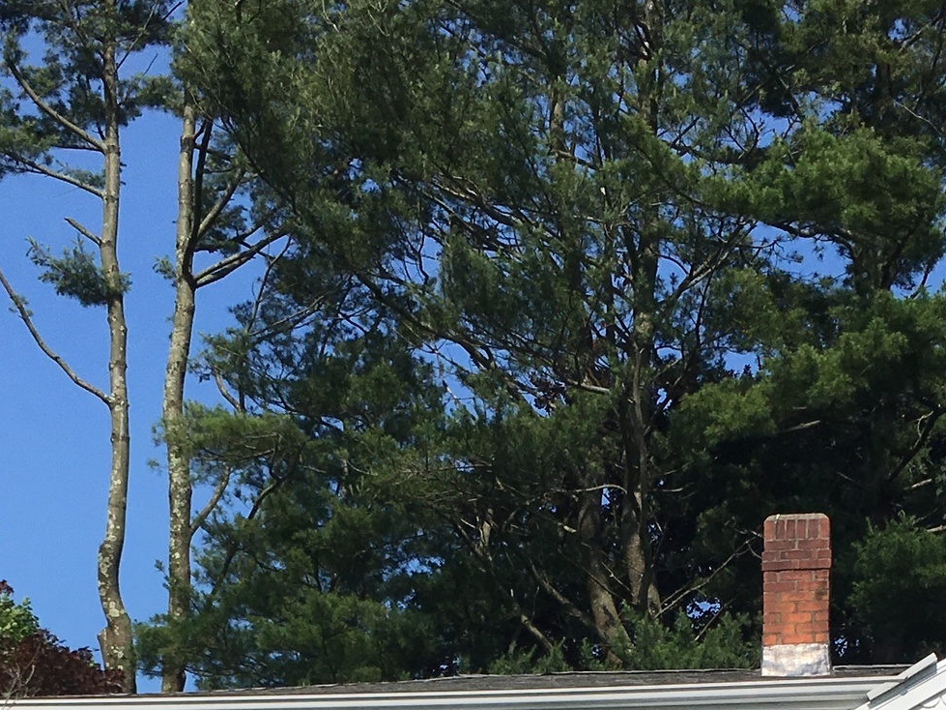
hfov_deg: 21.5
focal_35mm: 91
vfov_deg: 15.0
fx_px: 2487
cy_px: 1086
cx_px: 443
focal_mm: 4.15
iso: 25
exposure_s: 1/3344
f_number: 2.2
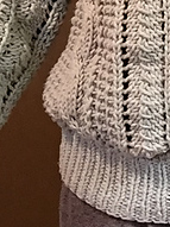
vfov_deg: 18.7
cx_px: 252
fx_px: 682
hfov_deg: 13.4
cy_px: 37
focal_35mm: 104
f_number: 2.2
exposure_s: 1/24
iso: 320
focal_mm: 2.65
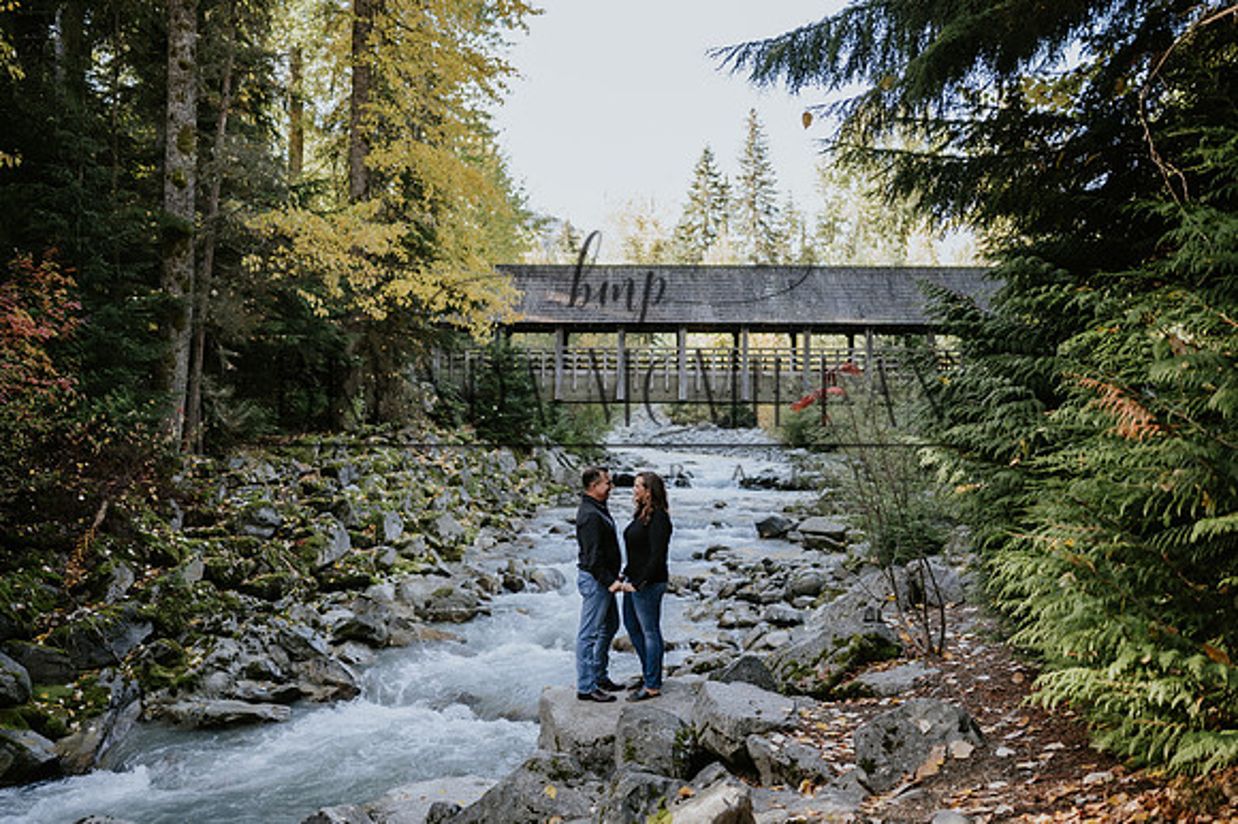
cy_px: 412
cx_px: 619
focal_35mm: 35
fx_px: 1203
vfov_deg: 37.8
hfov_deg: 54.5
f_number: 1.8
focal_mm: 35
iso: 400
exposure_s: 1/500
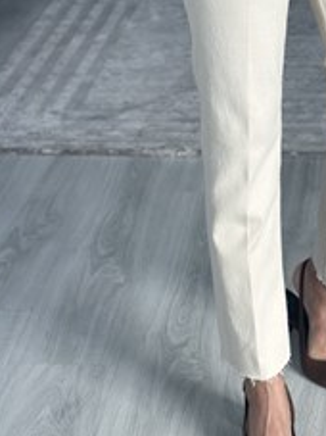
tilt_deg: -33.6
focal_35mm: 107
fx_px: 1345
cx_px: 284
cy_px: 83
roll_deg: +1.6
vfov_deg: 18.2
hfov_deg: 13.7
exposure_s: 1/246
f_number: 1.78
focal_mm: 6.86
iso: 80
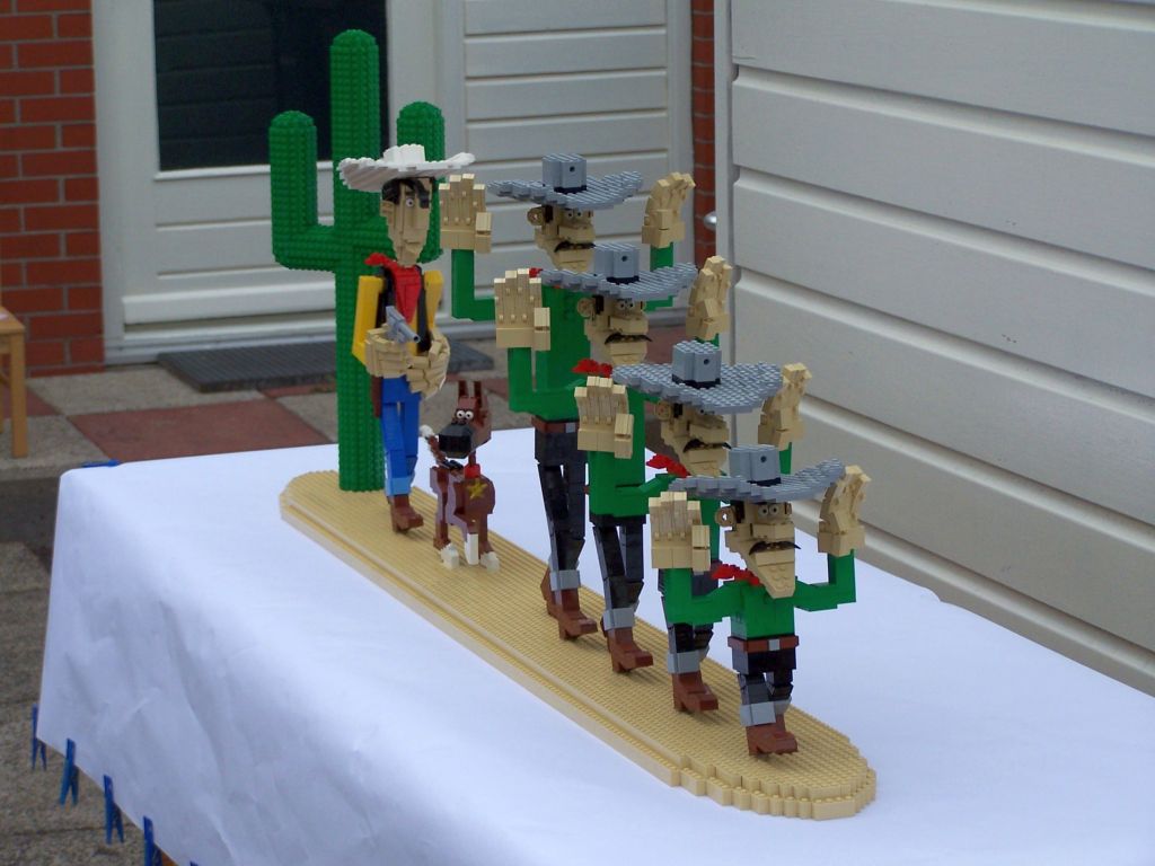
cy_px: 433
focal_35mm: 105
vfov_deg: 14.1
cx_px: 578
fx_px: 3503
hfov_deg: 18.7
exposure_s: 1/750
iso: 80
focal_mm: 17.5
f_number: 3.2
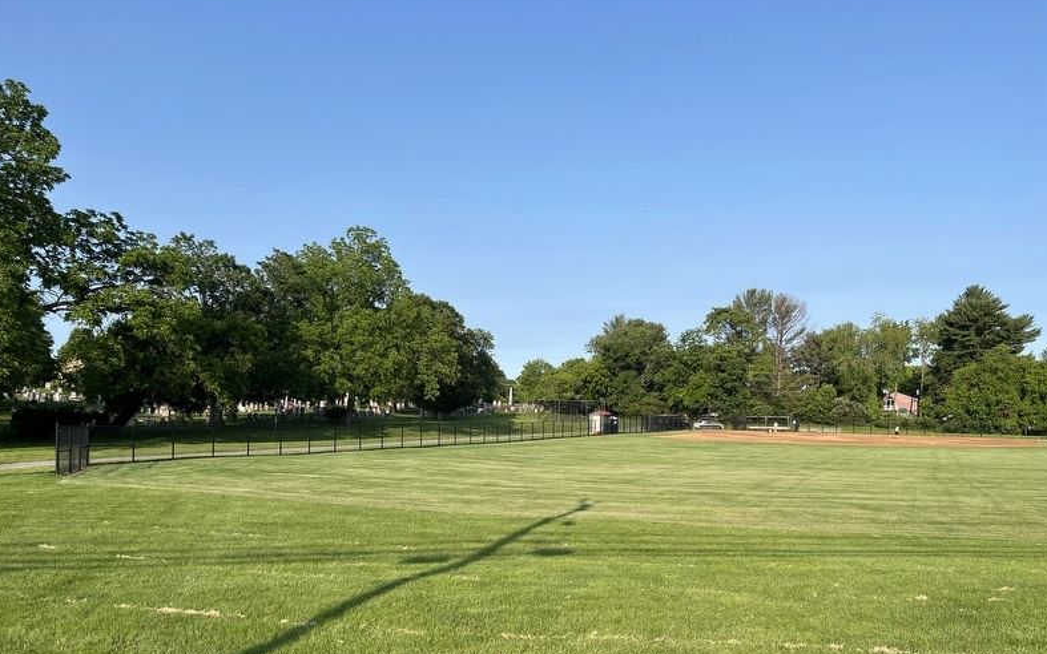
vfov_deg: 44.3
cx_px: 523
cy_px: 389
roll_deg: +0.3
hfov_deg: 66.5
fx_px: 799
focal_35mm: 28
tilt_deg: +0.0
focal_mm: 5.1
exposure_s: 1/2463
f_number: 1.6
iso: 50
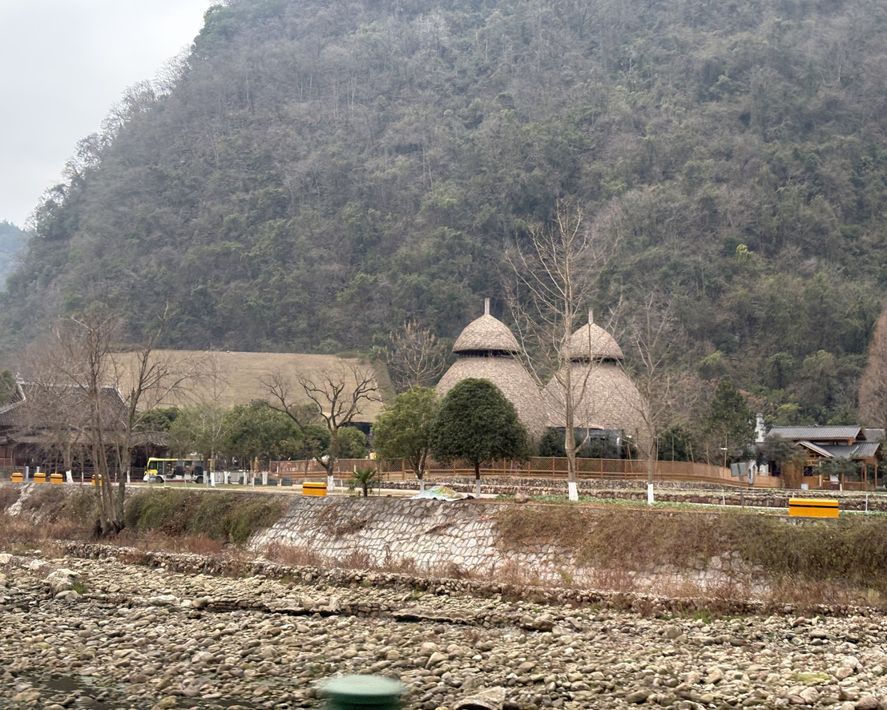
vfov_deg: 27.6
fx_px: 1444
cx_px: 431
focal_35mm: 55
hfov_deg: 34.1
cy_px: 355
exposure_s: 1/121
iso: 32
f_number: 1.6
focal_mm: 5.96
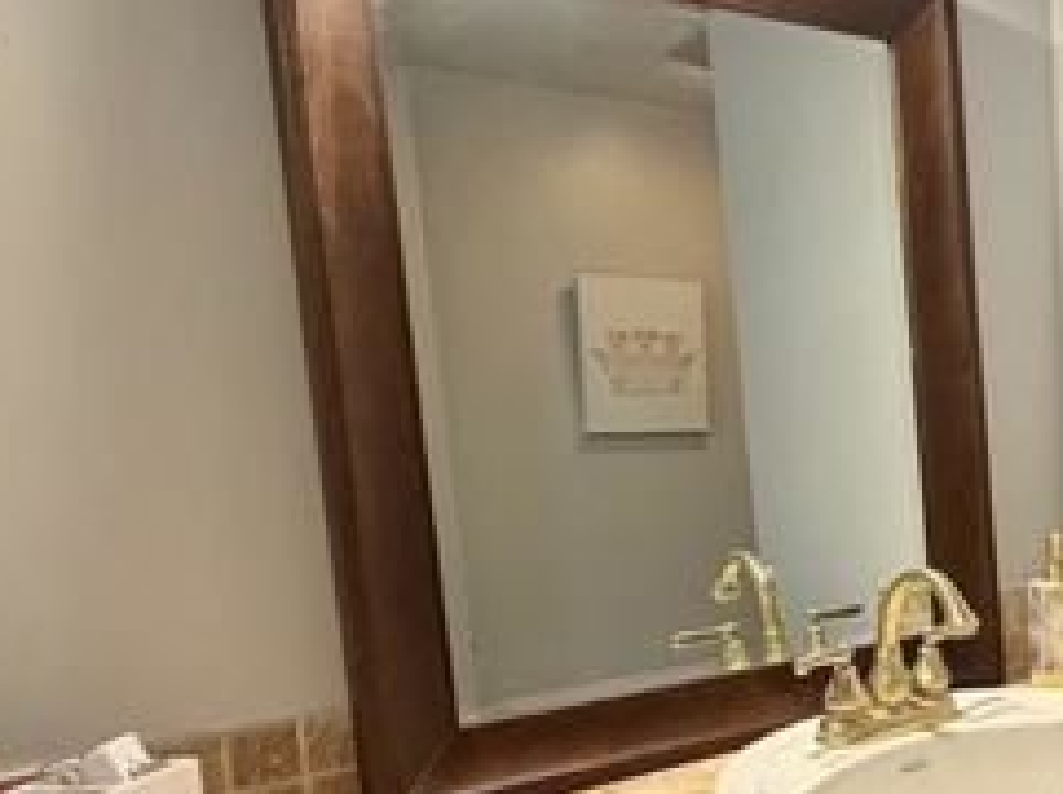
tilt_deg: -6.2
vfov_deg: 34.7
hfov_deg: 36.5
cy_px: 525
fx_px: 1257
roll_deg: +1.4
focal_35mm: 41
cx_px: 1246
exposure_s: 1/60
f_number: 2.2
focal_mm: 2.22
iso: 250
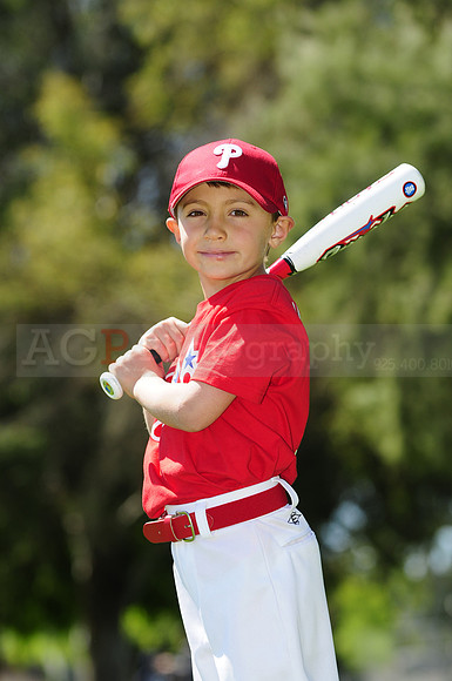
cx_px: 226
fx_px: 2975
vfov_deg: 13.1
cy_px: 340
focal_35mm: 158
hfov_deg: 8.7
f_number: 3.5
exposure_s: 1/1250
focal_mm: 105
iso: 200
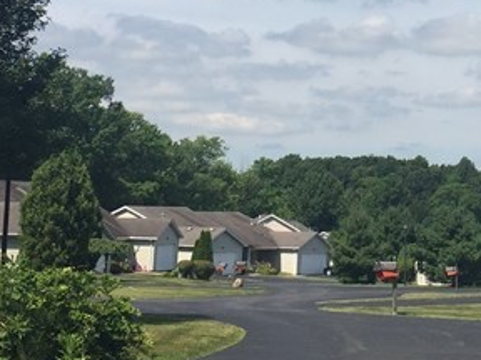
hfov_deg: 18.6
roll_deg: -1.3
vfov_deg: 14.1
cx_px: 464
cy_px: -22
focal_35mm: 103
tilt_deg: +10.8
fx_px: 1431
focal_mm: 4.15
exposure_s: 1/2198
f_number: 2.2
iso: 32
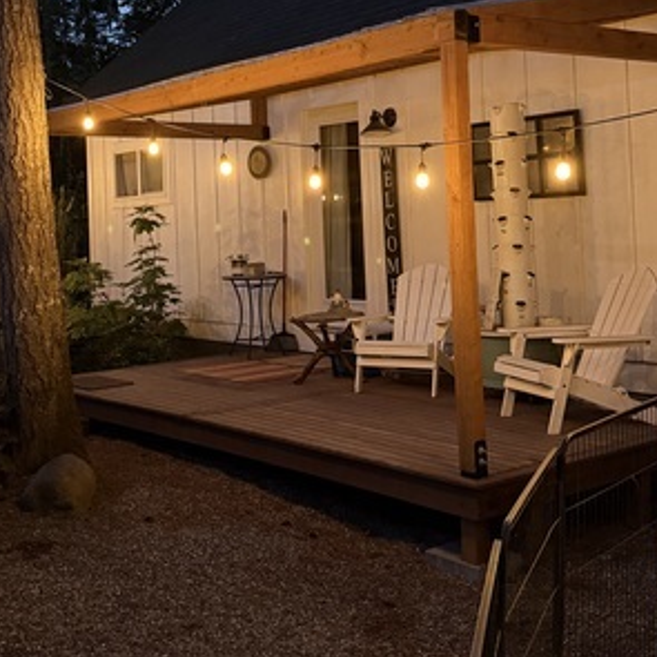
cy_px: 197
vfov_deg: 34.9
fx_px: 1031
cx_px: 272
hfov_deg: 35.3
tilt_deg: +1.3
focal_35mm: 48
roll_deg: +2.7
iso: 1250
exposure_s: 1/30
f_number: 1.78
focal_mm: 6.76
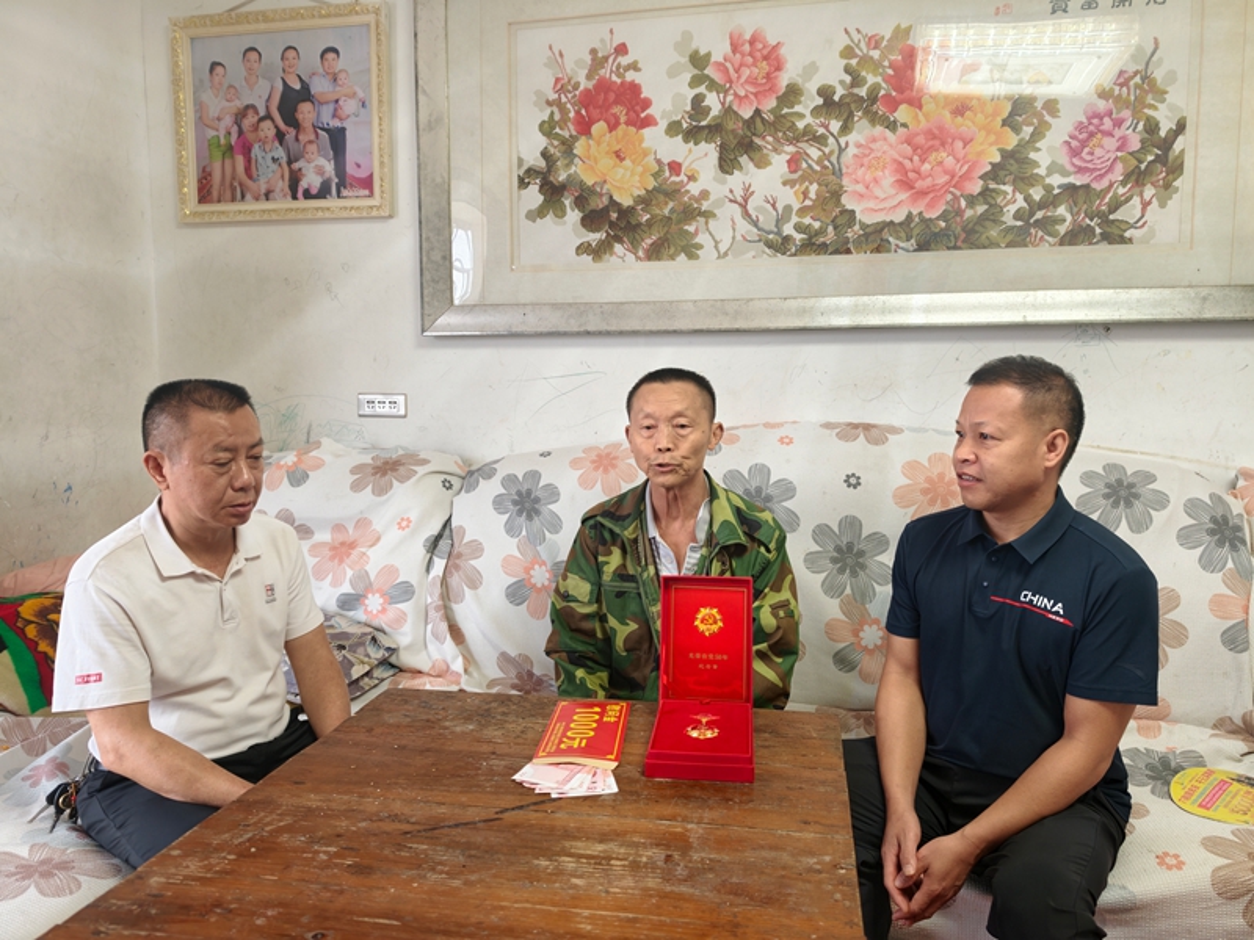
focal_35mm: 24
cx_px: 627
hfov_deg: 71.6
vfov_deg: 56.8
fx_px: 869
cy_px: 470
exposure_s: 1/50
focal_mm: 7
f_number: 1.57
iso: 177
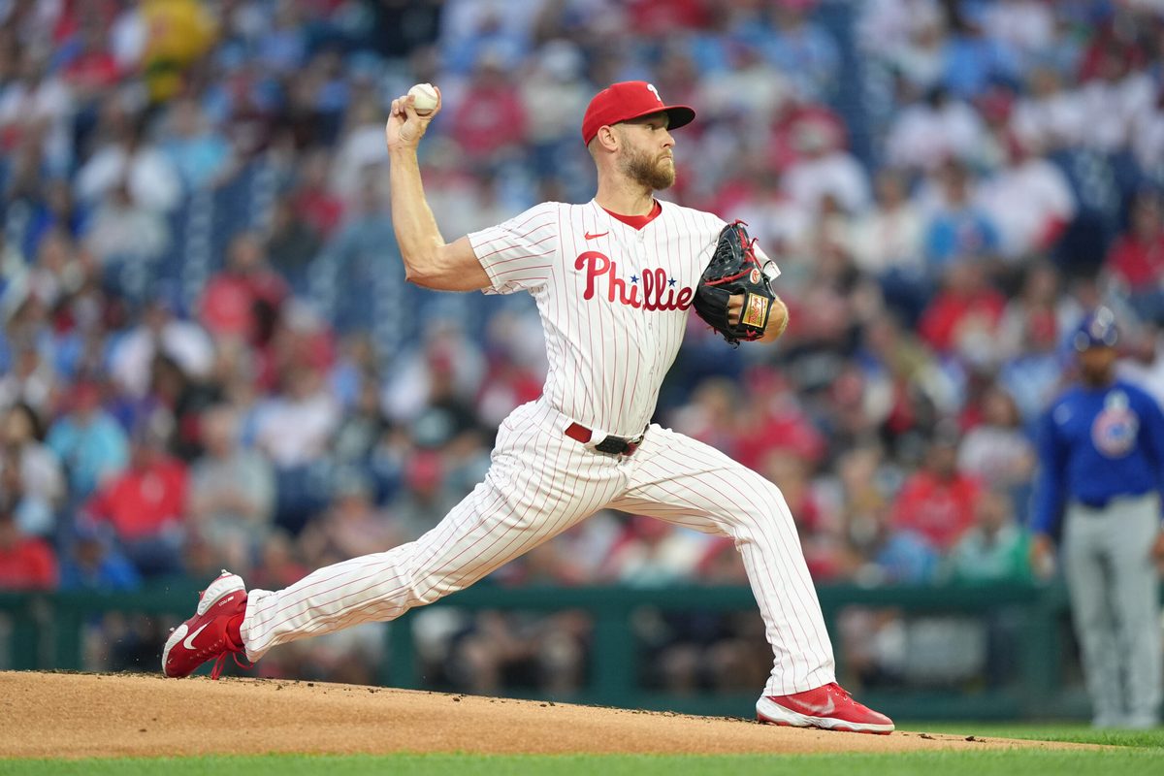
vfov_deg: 3.4
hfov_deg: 5.2
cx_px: 582
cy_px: 388
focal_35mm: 400
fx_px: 12932
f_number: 2.8
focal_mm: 400
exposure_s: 1/2500
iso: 2000
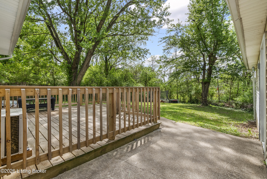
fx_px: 119
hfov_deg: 96.7
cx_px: 134
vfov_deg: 73.8
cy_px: 90
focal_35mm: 16
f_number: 11
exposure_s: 1/500
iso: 800
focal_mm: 16
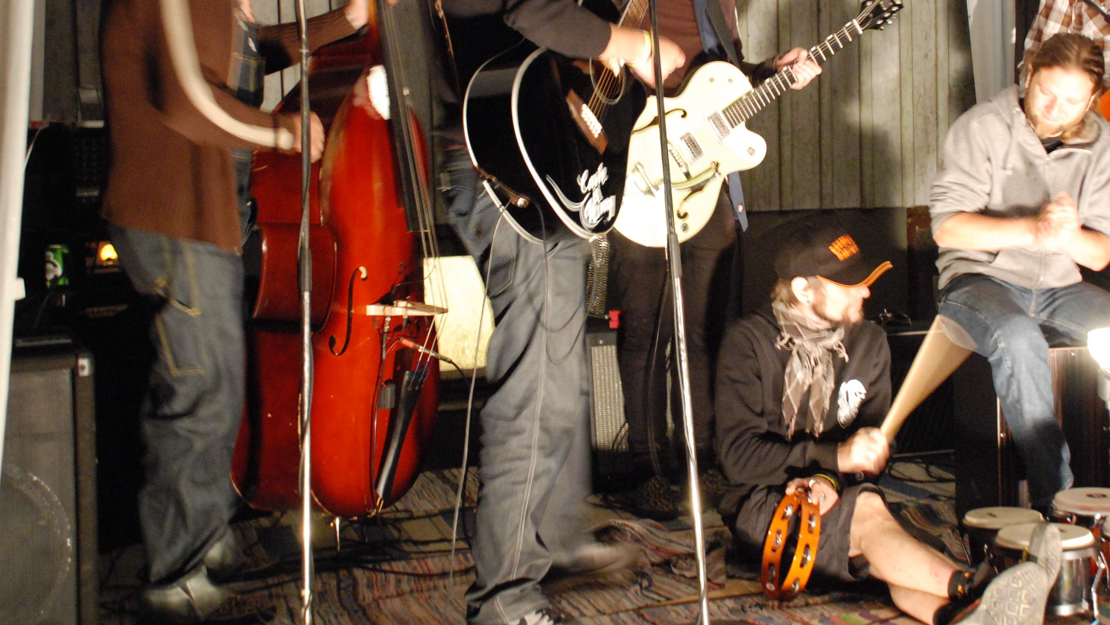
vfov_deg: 18.6
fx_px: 1904
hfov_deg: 32.4
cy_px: 191
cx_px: 661
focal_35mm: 65
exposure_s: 1/6
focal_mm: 31
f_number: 4.2
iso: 1600
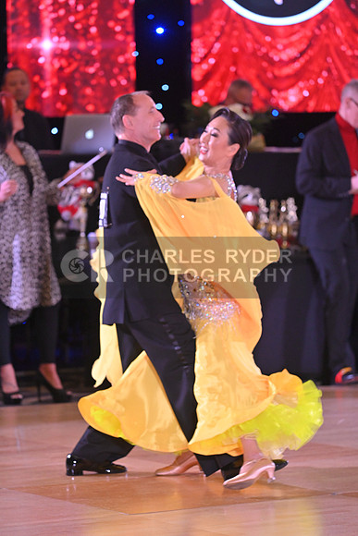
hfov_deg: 7.2
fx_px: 2832
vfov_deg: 10.8
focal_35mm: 190
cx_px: 179
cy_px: 268
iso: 3200
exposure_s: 1/320
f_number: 5
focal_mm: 190
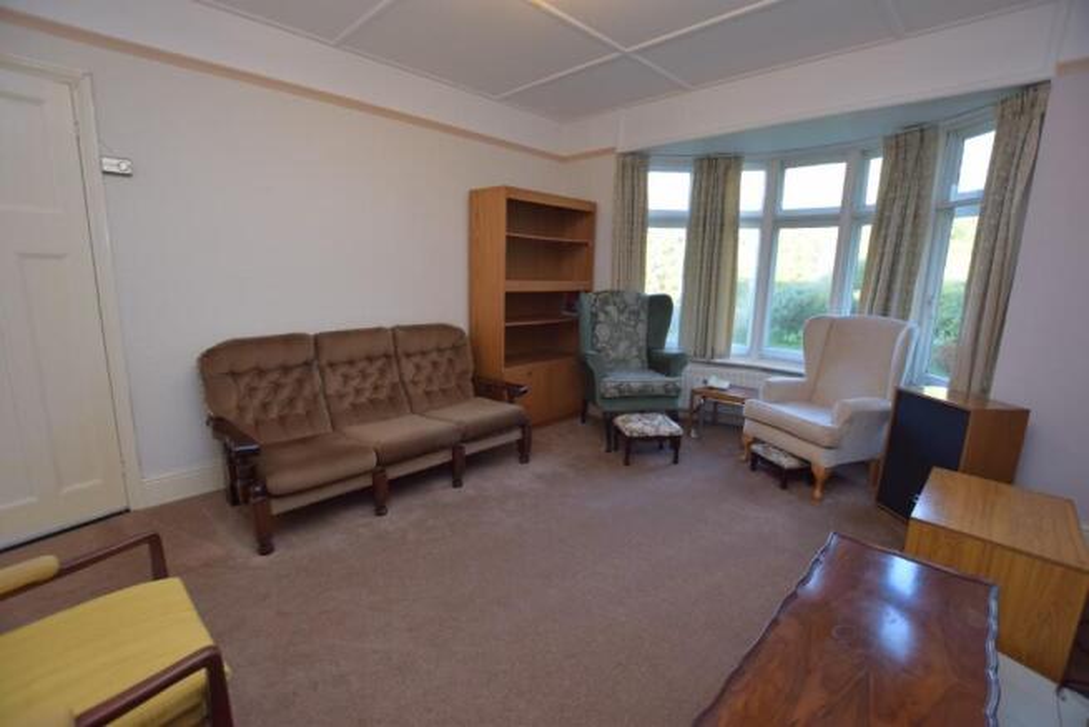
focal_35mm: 15
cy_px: 364
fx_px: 454
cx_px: 544
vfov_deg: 77.4
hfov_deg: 100.4
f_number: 3.5
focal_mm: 10
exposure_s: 1/125
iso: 400
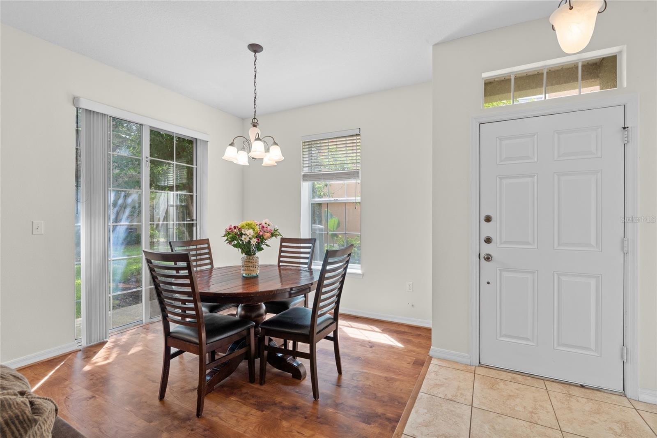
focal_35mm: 16
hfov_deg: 96.7
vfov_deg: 73.7
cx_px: 328
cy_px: 219
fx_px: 292
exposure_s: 1/1.67
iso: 250
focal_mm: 16
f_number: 9
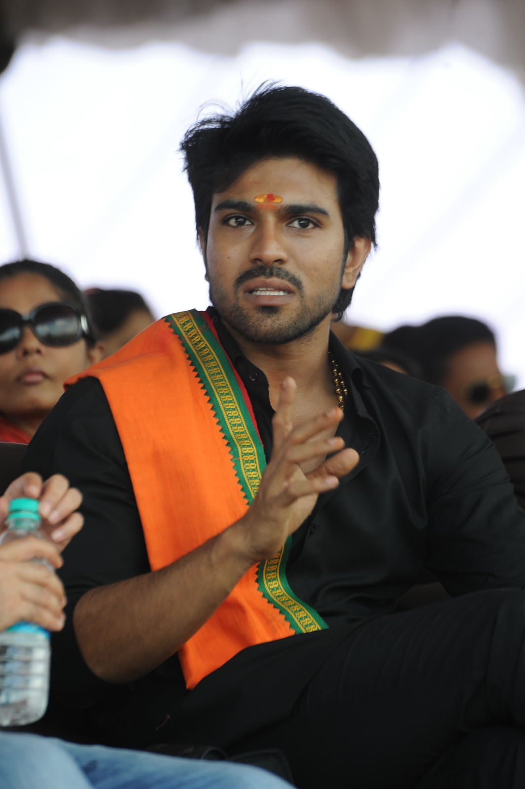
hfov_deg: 5.7
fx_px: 5255
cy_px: 394
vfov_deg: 8.6
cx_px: 262
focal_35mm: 240
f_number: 7.1
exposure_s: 1/125
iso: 400
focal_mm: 240
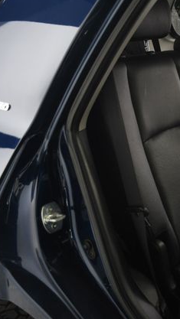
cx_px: 235
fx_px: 449
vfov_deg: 39.2
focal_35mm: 53
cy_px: 158
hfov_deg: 20.6
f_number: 3.5
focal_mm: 22
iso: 100
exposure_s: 1/160
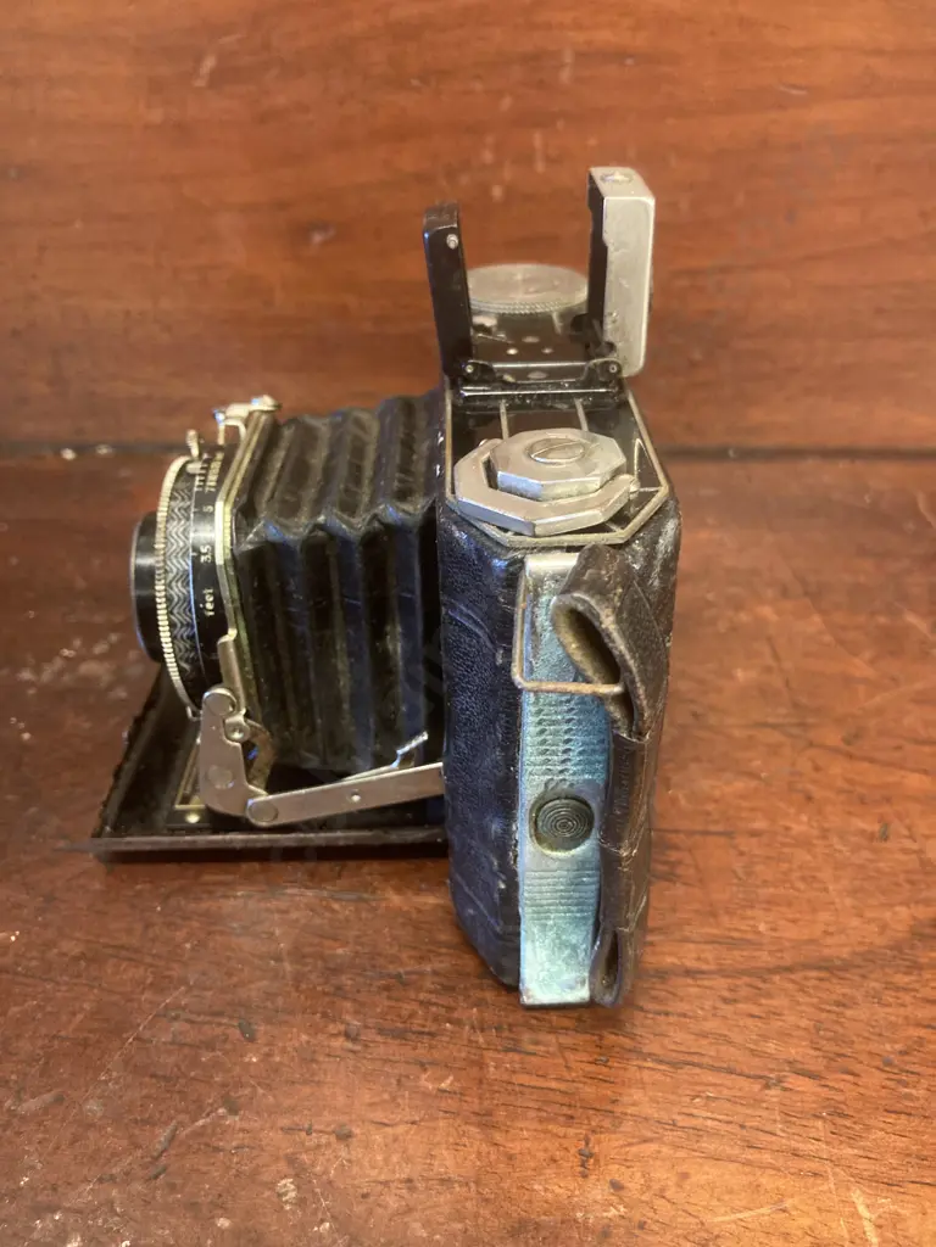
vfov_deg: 63.4
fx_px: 1009
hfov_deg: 49.7
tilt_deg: -31.4
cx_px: 468
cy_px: 624
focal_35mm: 28
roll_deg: -0.7
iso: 400
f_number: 1.8
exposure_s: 1/25
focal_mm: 3.99
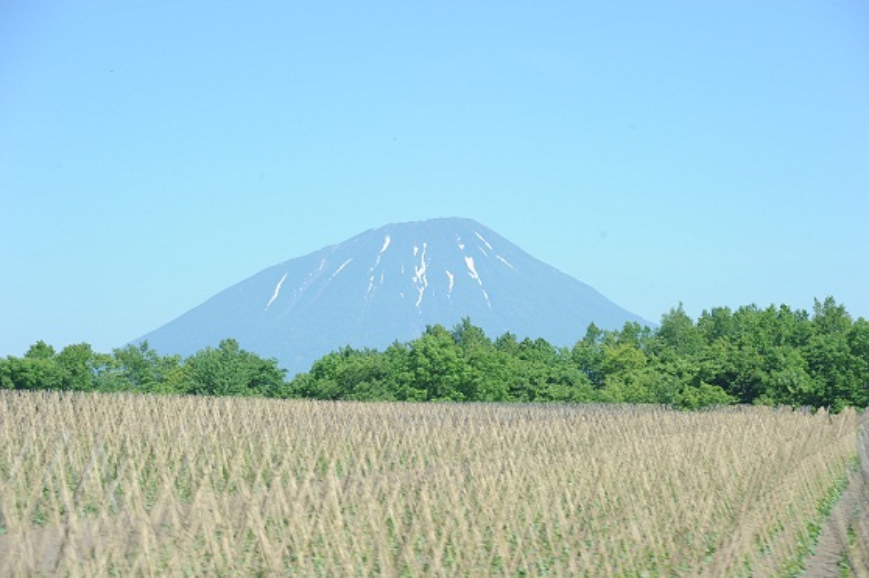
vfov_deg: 13.0
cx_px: 434
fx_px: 2532
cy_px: 289
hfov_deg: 19.5
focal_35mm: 105
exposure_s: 1/400
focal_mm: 105
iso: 400
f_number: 10
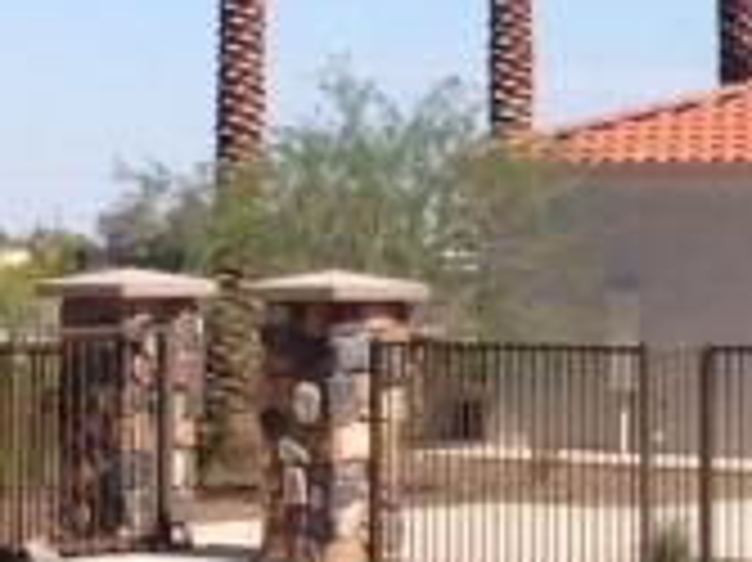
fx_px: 4385
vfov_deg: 7.3
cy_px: -54
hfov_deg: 9.7
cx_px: 711
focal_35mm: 202
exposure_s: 1/1869
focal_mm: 4.12
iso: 50
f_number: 2.4
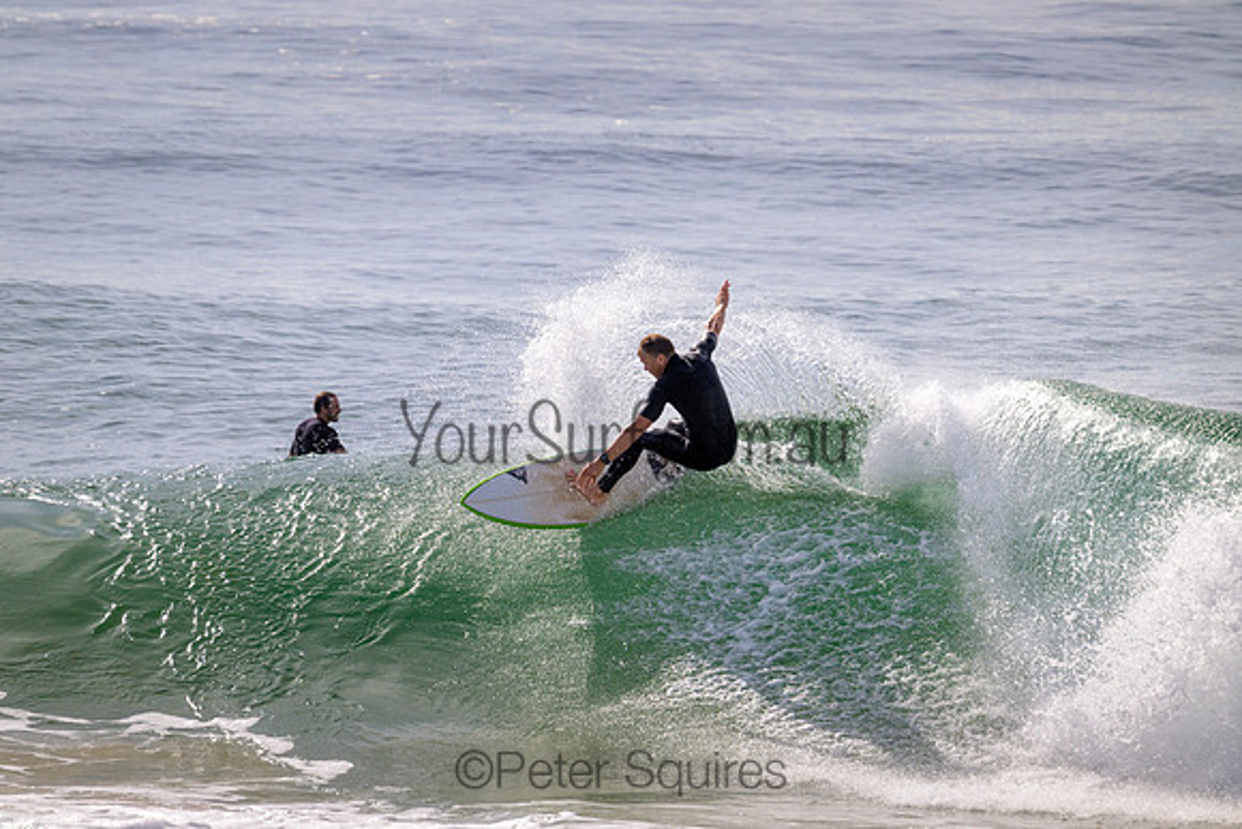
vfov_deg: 2.6
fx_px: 18288
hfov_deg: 3.9
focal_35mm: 530
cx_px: 621
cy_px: 414
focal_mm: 530
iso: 400
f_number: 11
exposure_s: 1/2000
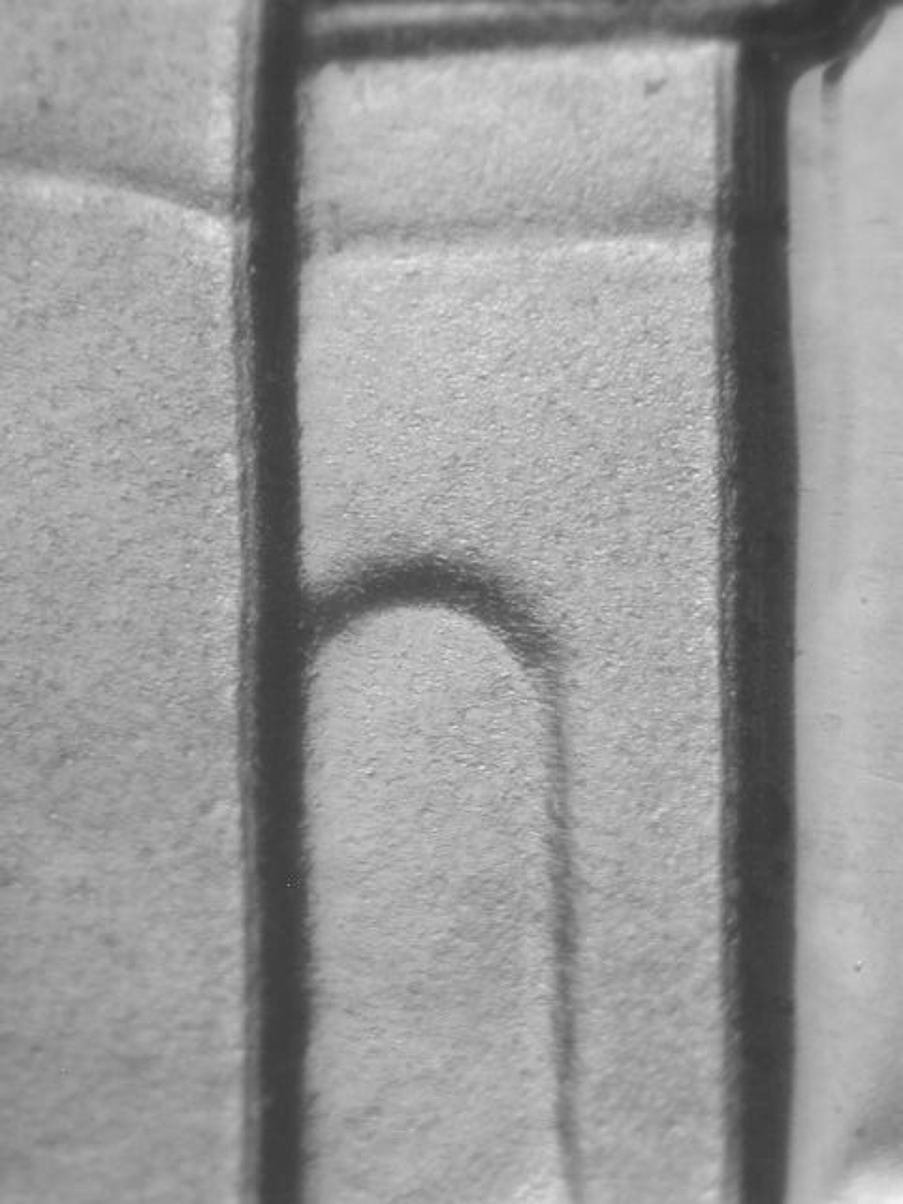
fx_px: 5356
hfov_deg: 9.6
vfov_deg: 12.8
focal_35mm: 154
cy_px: 602
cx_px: 452
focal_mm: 32
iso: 100
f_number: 5.1
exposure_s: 1/8.1
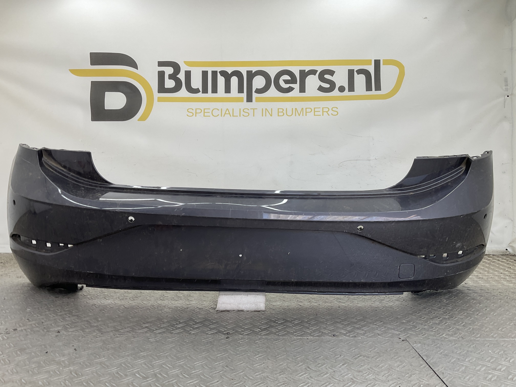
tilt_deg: -2.2
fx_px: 432
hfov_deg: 61.7
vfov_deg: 48.2
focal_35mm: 29
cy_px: 194
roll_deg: -1.3
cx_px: 258
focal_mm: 3
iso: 16
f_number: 1.8
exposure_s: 1/133
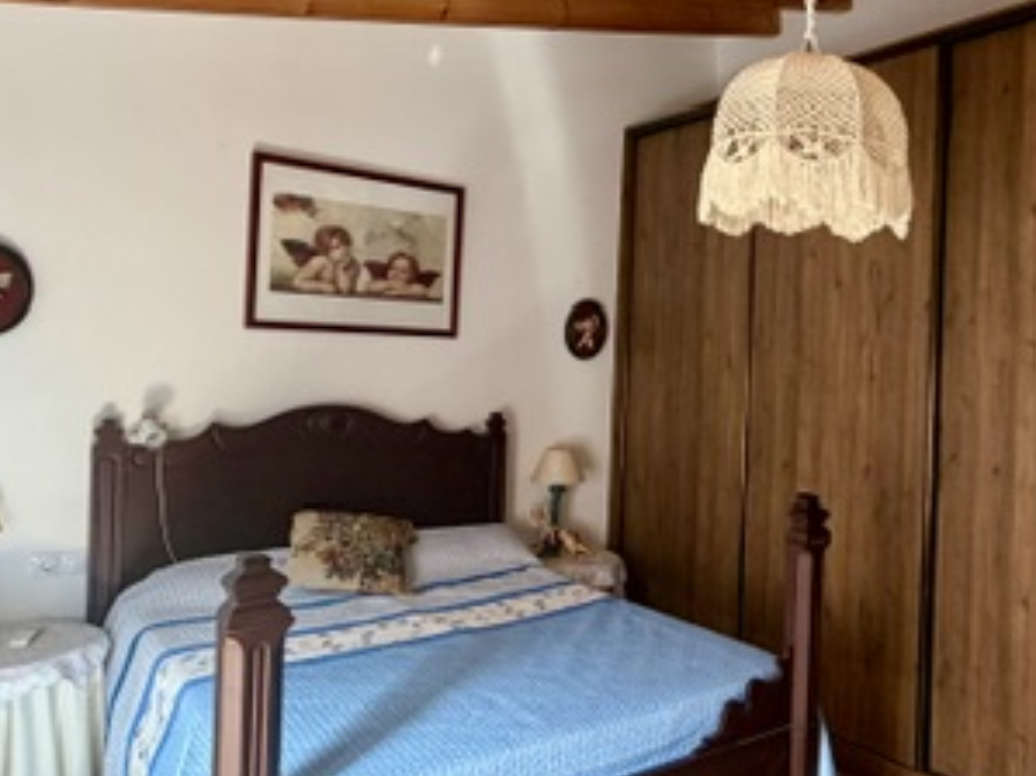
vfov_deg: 46.7
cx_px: 710
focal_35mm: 30
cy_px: 357
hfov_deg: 58.3
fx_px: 897
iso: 320
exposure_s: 1/67
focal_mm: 2.22
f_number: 2.2
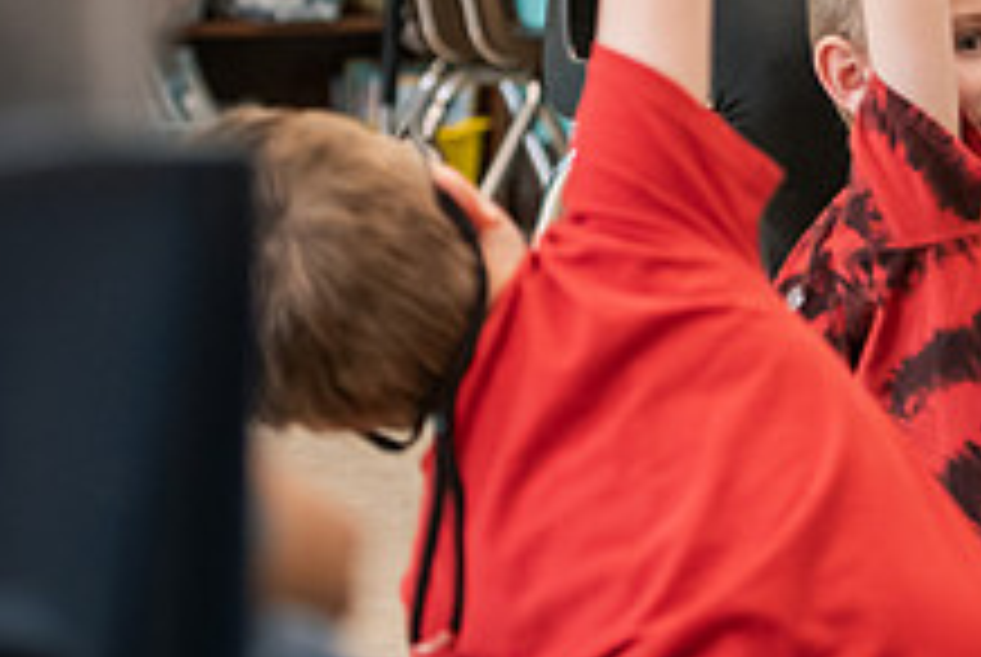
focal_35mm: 218
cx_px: 896
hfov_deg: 9.4
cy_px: -182
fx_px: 5948
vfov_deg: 6.3
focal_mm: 82
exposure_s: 1/160
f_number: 3.2
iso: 1600
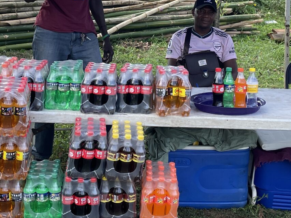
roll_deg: -2.5
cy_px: 18
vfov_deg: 18.6
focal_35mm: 78
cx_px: 126
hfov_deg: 25.0
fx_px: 656
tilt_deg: -7.6
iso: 32
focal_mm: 4.2
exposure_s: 1/532
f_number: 1.6
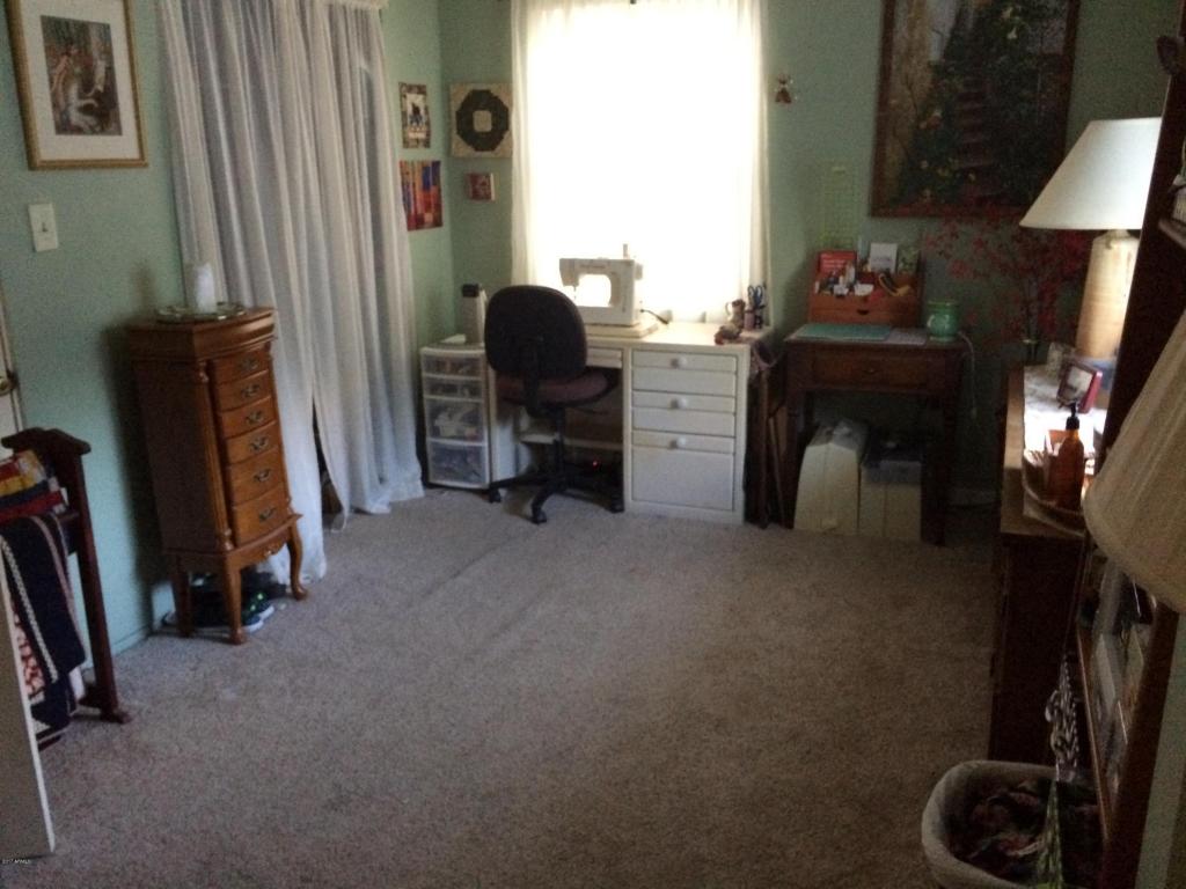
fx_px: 994
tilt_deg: -15.9
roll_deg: +1.3
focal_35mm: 29
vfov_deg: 48.2
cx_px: 593
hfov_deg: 61.7
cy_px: 444
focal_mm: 4.15
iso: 400
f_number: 2.2
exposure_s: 1/15
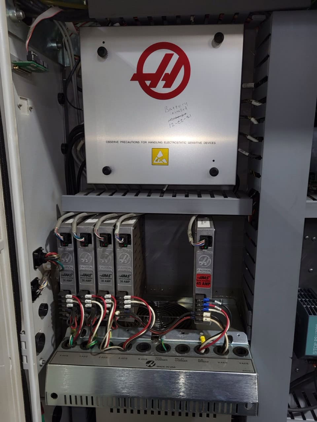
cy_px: 211
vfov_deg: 67.3
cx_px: 158
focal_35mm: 26
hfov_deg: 53.1
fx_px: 317
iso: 100
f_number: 1.8
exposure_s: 1/40
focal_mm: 5.4
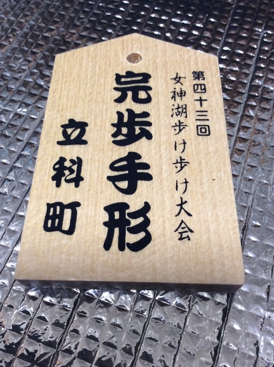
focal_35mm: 32
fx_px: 339
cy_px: 184
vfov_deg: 56.9
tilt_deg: -61.9
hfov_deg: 44.1
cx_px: 137
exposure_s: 1/24
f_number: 2.4
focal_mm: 3.3
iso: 160
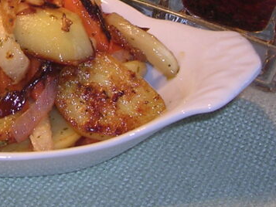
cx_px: 4
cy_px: -68
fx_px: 869
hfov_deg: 17.6
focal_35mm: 109
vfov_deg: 13.1
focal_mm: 5.8
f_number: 2.8
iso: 100
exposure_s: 1/30
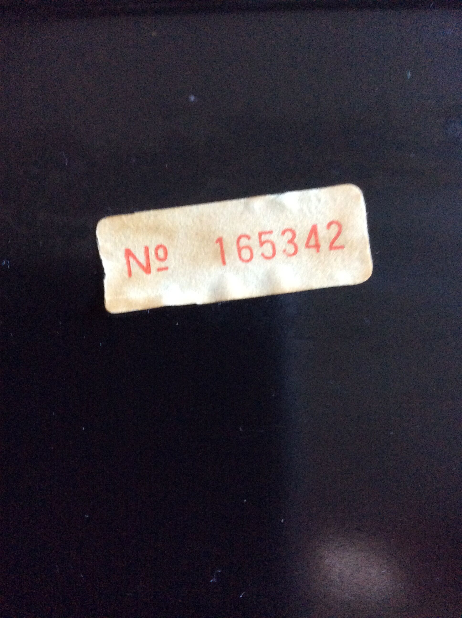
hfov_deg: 44.1
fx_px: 571
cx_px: 231
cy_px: 309
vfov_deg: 56.9
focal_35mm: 32
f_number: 2.4
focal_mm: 3.3
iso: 320
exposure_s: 1/17
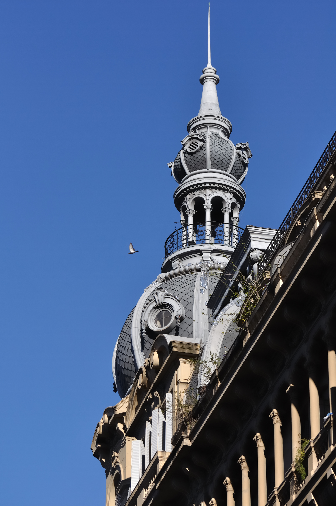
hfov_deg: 9.9
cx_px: 168
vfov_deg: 14.9
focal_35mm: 138
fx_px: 1937
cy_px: 249
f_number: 5.6
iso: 320
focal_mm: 90
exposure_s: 1/2500
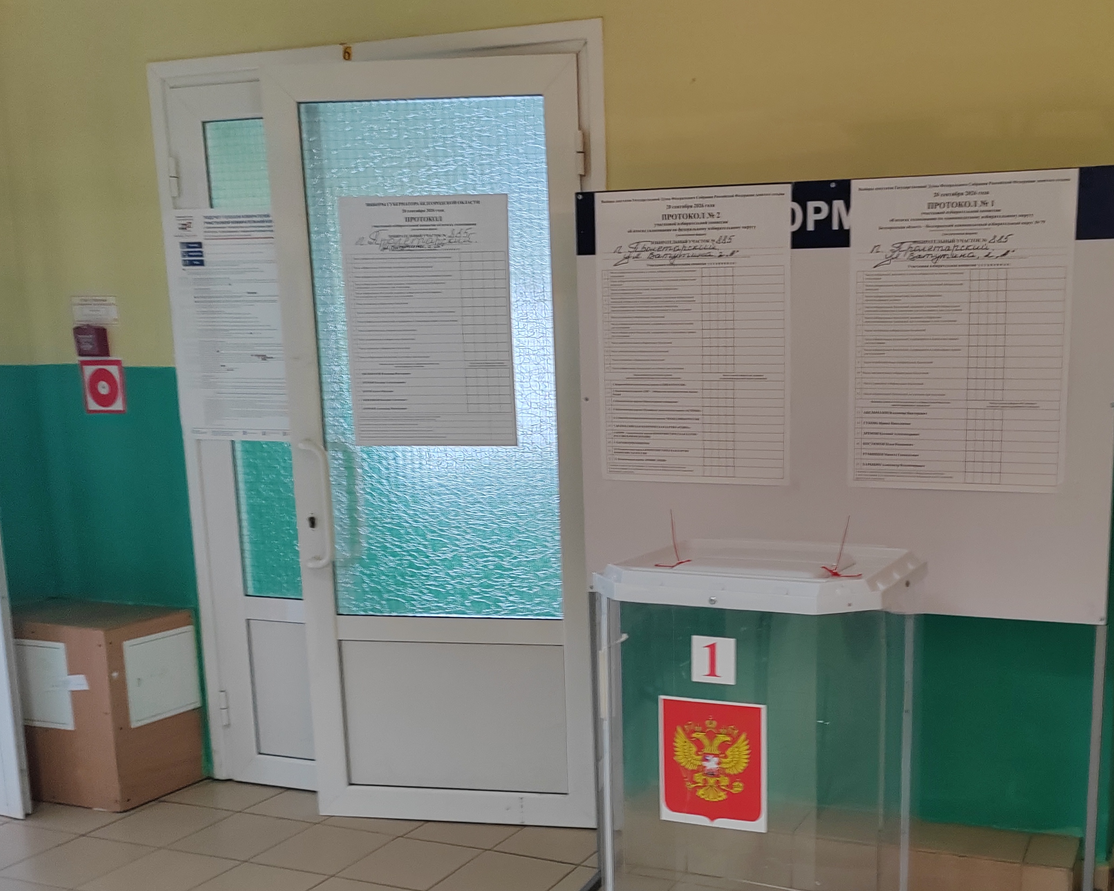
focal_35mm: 39
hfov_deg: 46.2
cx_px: 737
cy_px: 595
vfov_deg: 37.8
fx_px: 1286
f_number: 1.9
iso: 800
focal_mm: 5.52
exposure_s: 1/33
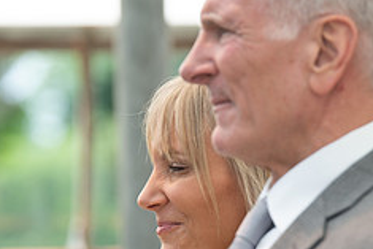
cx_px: 175
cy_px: 278
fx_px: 5194
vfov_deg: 2.7
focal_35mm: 501
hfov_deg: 4.1
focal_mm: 195
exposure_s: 1/250
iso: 160
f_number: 5
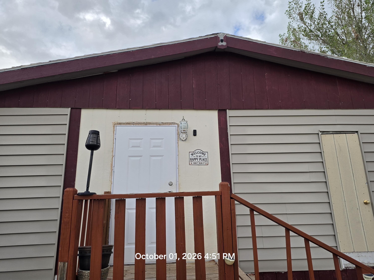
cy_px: 140
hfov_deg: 73.9
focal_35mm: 23
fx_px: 248
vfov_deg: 58.9
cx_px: 187
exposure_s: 1/2066
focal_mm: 6.25
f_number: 1.7
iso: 80
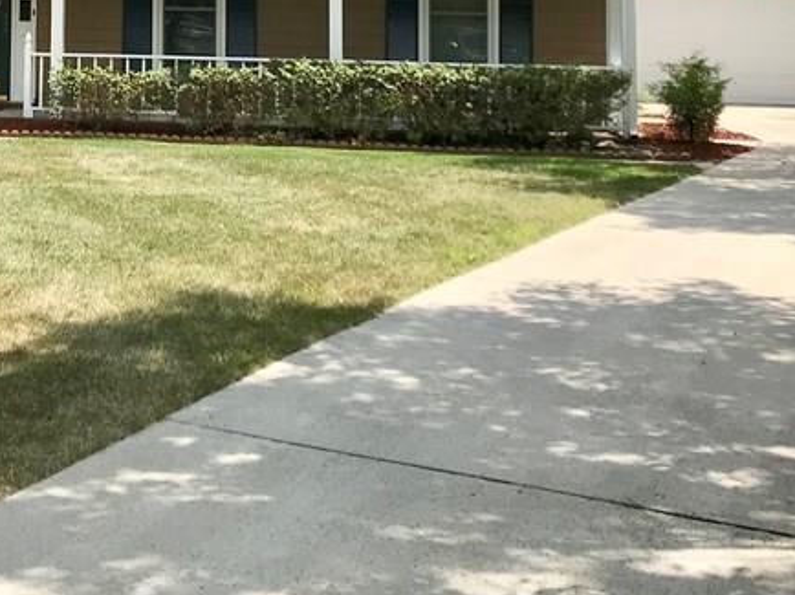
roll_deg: -1.1
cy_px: -47
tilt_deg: +3.7
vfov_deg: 21.2
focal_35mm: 66
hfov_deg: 28.3
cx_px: 76
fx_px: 1515
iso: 20
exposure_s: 1/2457
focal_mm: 3.99
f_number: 1.8
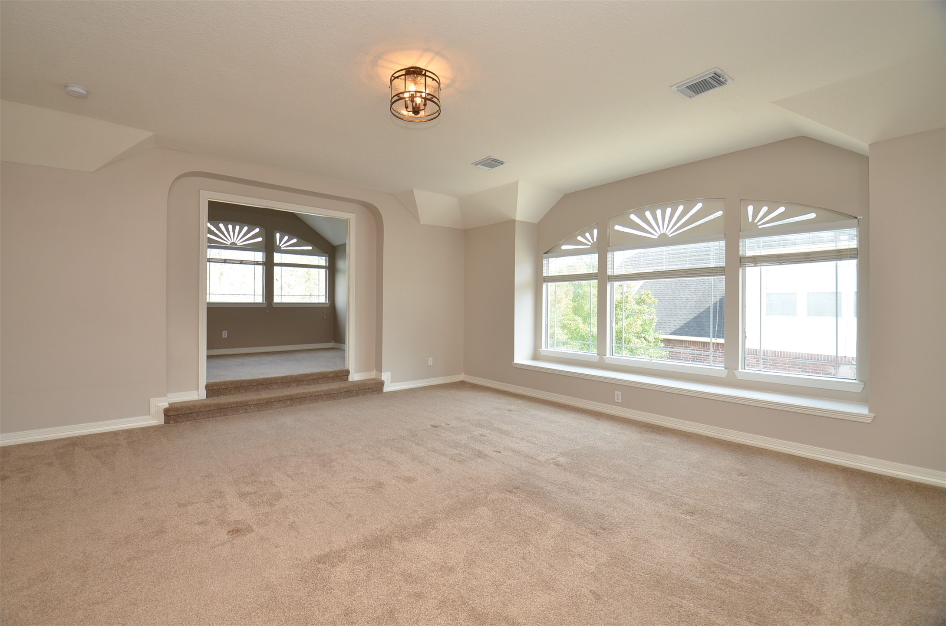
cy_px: 313
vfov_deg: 77.1
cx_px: 473
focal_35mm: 15
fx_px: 393
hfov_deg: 100.5
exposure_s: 1/125
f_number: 5.6
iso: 320
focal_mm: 10
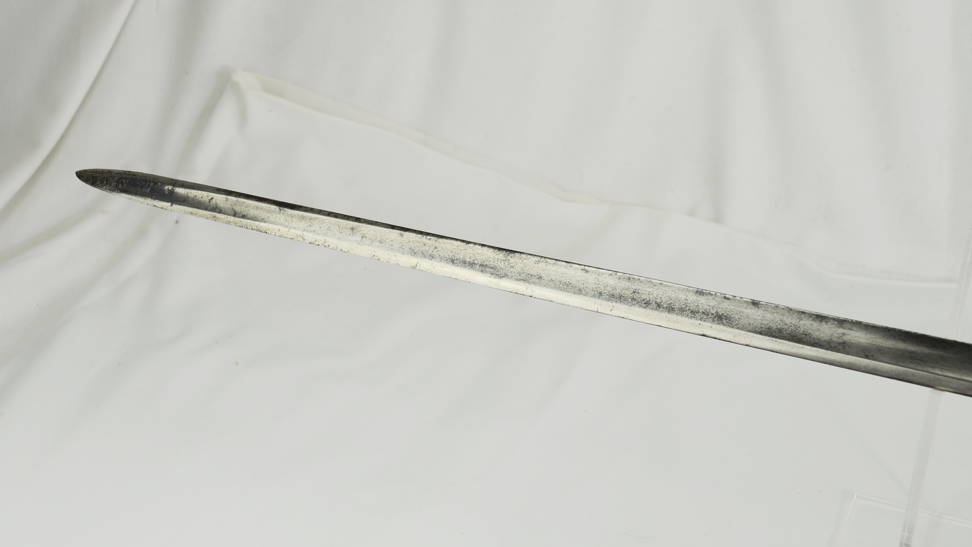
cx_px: 486
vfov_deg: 19.1
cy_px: 266
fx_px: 1624
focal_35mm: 63
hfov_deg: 33.3
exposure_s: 1/160
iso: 200
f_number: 6.3
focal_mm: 40
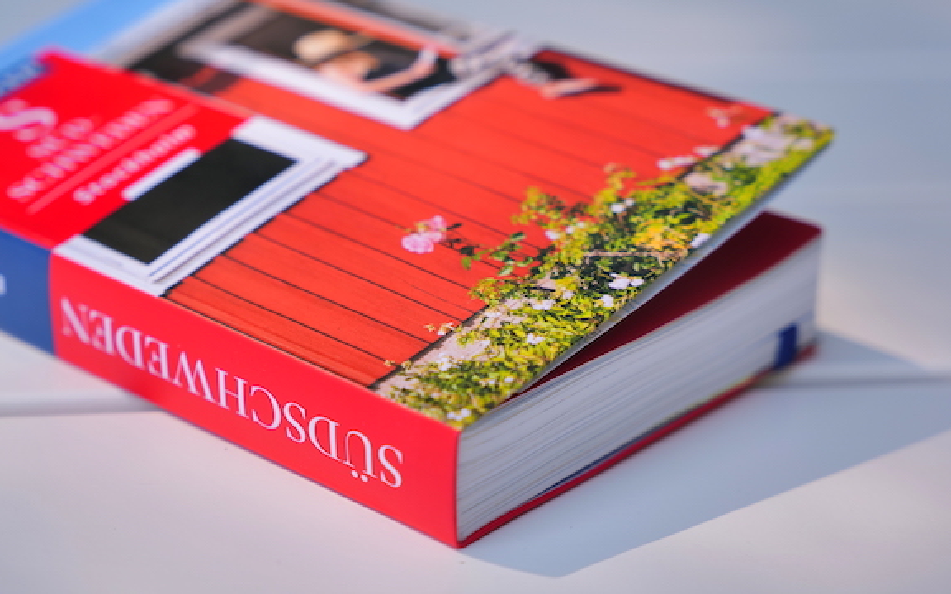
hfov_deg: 20.9
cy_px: 172
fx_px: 2566
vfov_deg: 13.2
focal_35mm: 99
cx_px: 305
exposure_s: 1/250
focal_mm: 70
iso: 100
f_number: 3.5
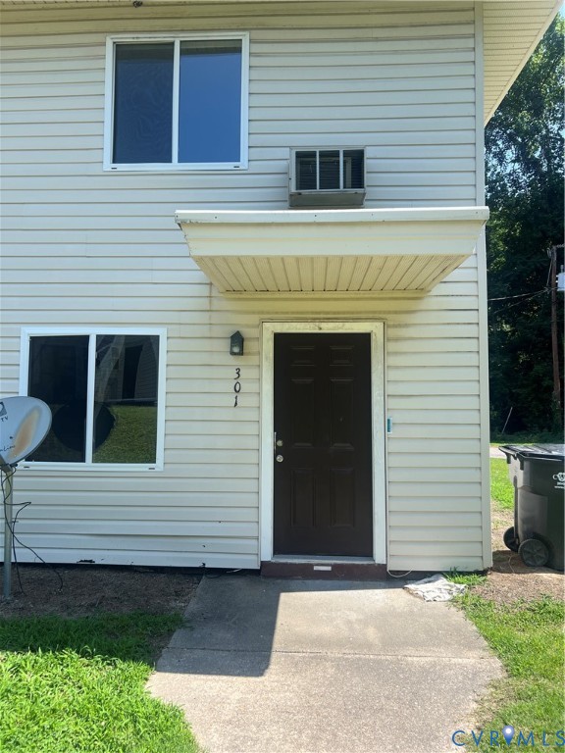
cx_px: 282
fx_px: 566
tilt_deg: +4.7
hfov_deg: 53.1
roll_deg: -1.4
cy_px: 376
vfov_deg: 67.3
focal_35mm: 26
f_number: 1.5
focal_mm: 5.7
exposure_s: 1/2045
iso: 50
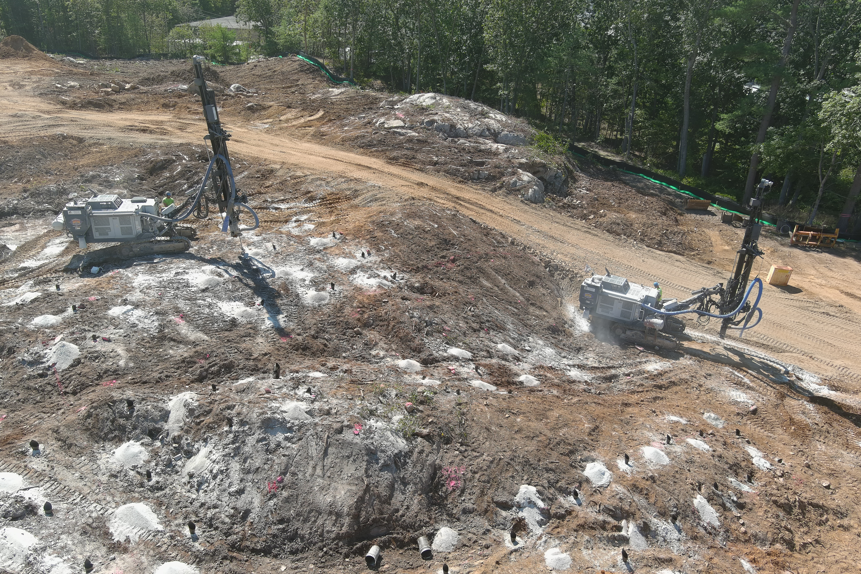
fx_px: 694
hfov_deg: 63.7
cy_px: 287
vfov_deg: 45.0
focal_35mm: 29
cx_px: 430
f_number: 2.8
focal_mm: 10.57
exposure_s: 1/800
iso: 100
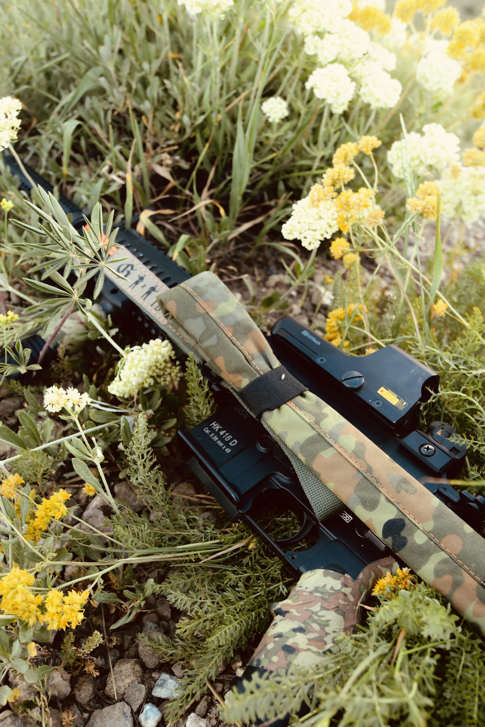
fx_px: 727
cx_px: 242
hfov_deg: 36.9
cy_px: 364
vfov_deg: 53.1
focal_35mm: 36
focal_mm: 24
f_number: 4.5
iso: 200
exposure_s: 1/50
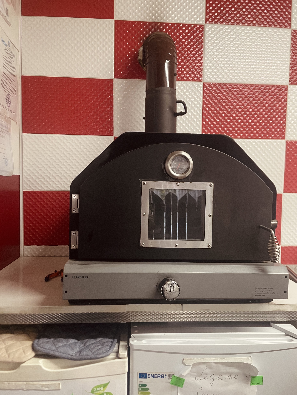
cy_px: 204
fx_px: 309
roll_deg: +0.7
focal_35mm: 27
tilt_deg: -3.0
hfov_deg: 51.4
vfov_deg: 65.3
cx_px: 148
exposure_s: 1/50
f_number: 1.6
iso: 320
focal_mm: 4.2
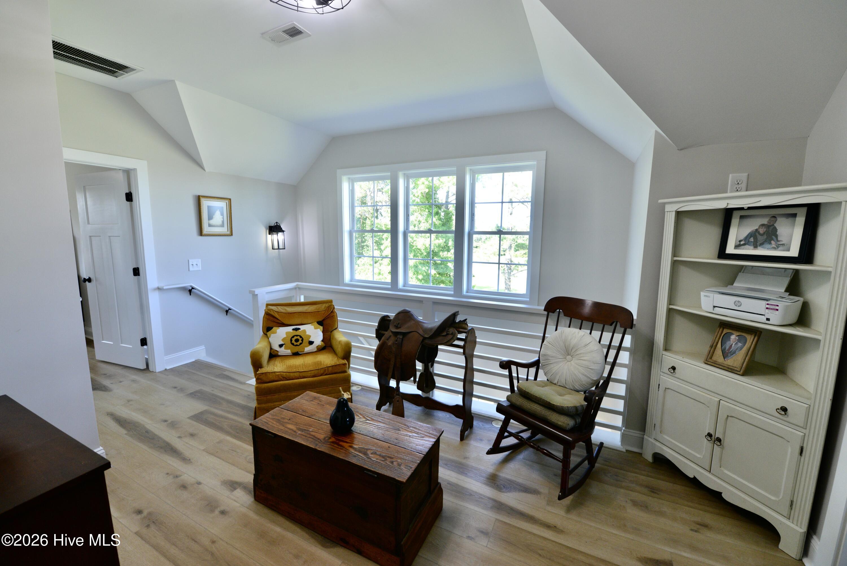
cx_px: 424
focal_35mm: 14
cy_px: 283
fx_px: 329
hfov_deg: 104.2
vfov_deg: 81.2
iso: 800
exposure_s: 1/125
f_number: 5.6
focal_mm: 14
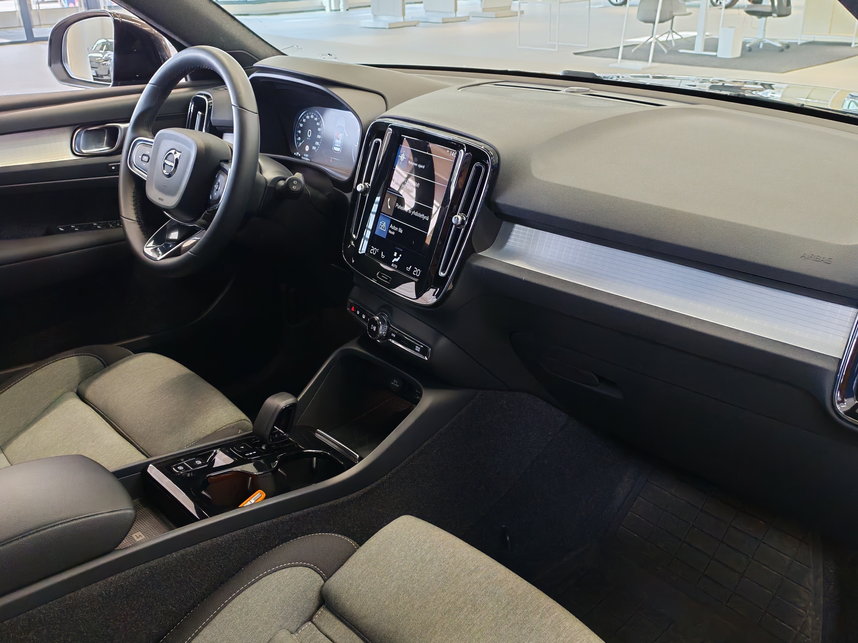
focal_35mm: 32
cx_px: 429
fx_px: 793
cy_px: 322
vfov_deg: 44.2
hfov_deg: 56.8
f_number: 1.9
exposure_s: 1/100
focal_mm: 6.12
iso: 1297
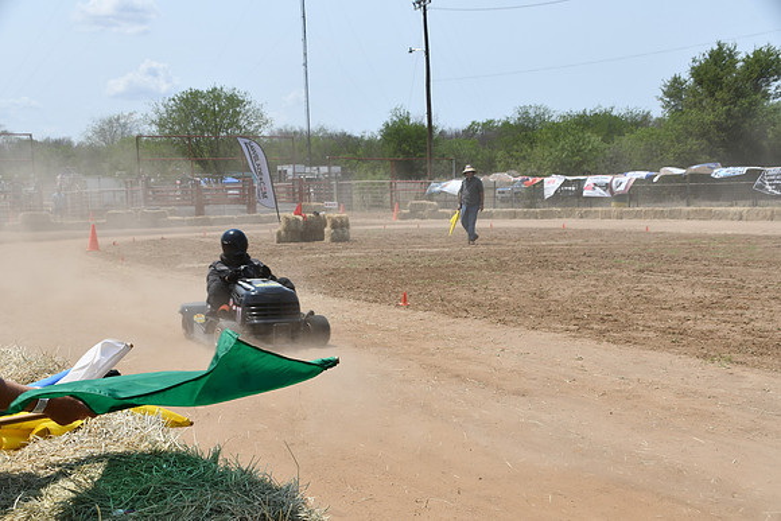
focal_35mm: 57
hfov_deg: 35.0
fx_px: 1237
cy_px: 260
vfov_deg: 23.8
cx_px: 390
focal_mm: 38
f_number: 10
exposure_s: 1/400
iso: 100
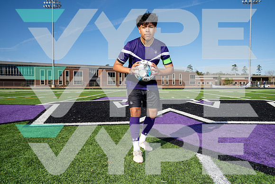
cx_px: 138
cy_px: 92
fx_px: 206
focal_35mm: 27
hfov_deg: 67.4
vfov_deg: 48.0
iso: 100
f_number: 8
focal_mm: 27
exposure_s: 1/250
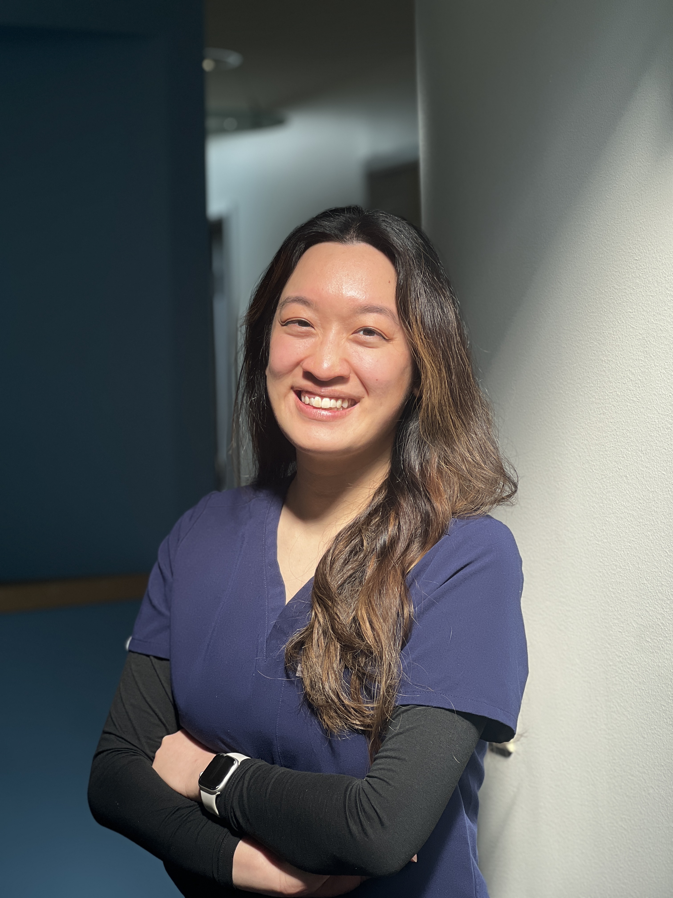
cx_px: 336
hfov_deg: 19.1
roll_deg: +1.7
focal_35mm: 77
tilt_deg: -1.4
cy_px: 449
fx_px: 1996
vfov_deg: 25.3
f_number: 2.8
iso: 25
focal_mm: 9
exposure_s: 1/240
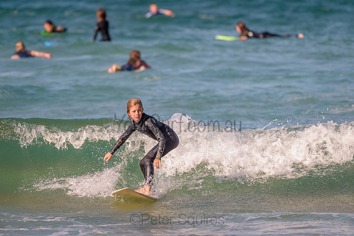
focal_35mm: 613
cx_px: 151
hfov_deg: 3.4
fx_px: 6033
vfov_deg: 2.2
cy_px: 113
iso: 250
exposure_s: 1/2000
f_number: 5.6
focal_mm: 500
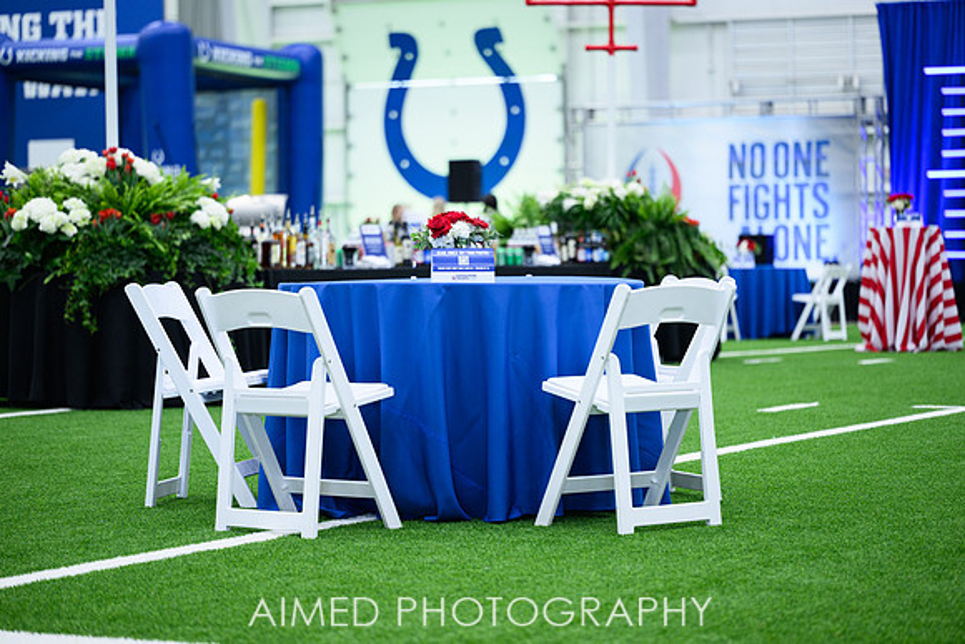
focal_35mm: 107
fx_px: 2864
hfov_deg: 19.1
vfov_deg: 12.8
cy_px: 325
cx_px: 489
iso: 1000
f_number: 2.8
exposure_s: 1/200
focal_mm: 105
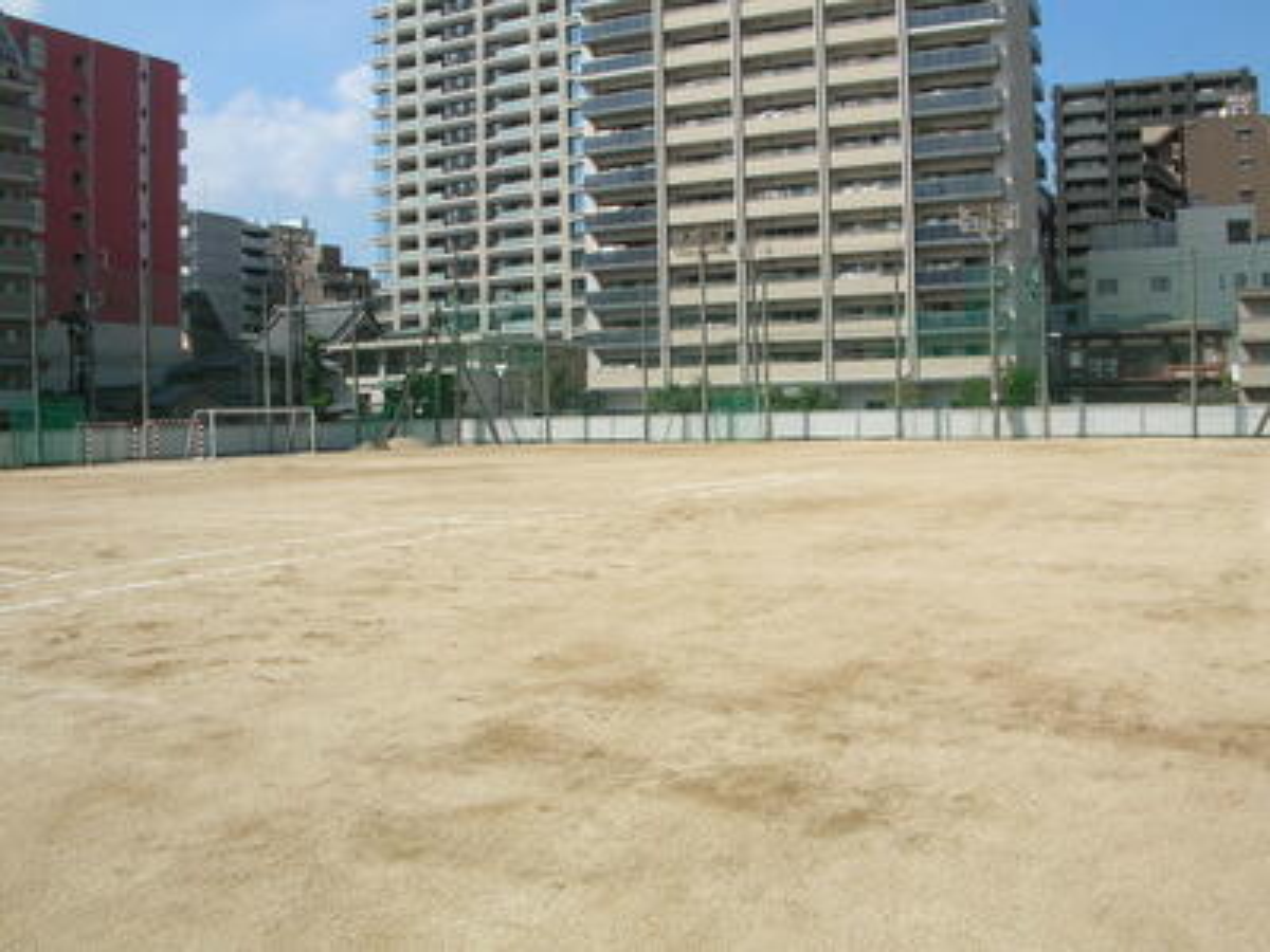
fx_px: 1284
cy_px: 476
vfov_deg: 40.7
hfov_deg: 52.6
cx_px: 635
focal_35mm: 35
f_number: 5.6
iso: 50
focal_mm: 5.8
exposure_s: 1/362
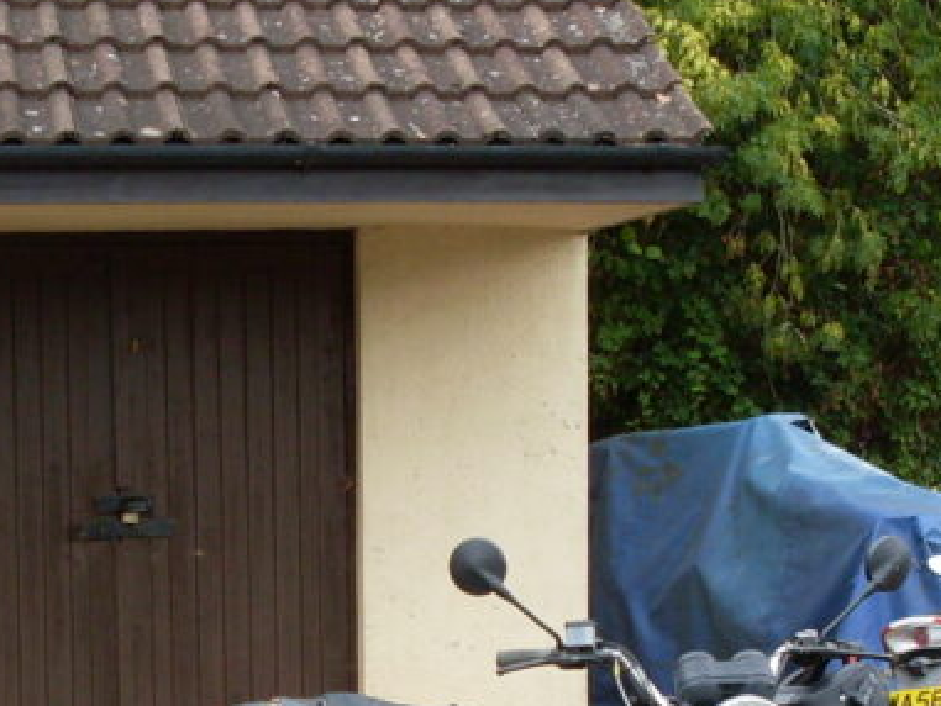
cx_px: 326
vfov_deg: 14.2
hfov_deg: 19.2
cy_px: 792
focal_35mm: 102
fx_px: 2774
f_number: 2.8
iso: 80
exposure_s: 1/250
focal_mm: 6.3
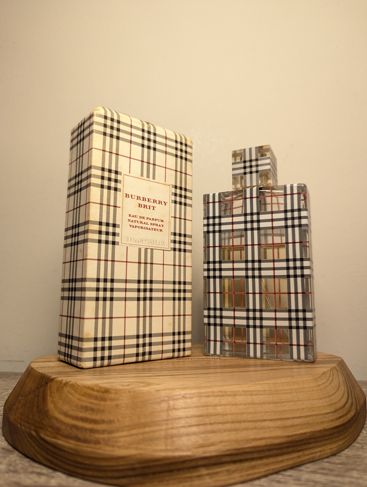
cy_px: 244
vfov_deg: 71.5
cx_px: 184
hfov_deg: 56.9
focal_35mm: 24
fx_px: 338
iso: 132
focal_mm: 6.81
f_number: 1.85
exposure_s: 1/90
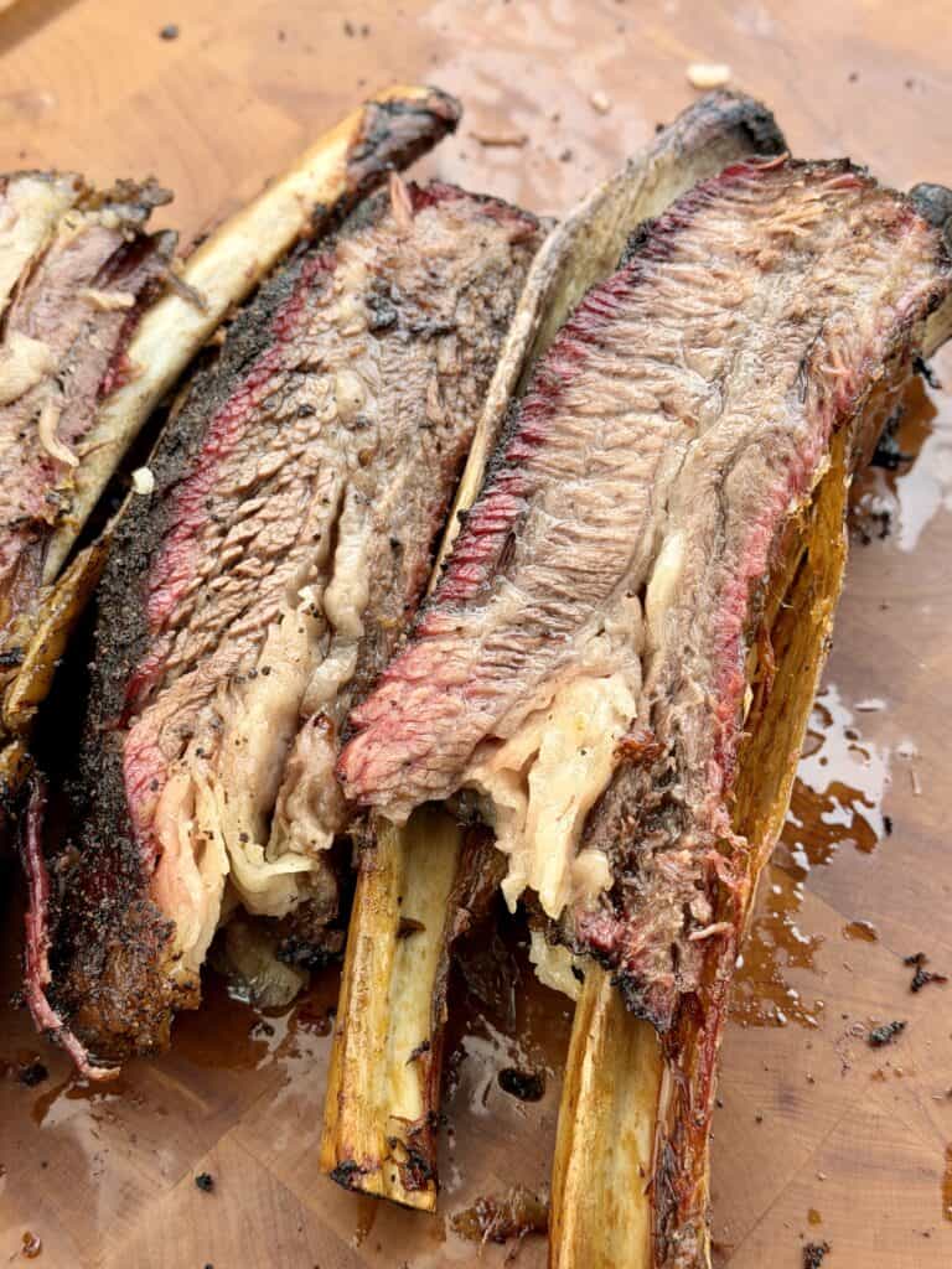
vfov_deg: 39.7
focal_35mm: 48
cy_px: 634
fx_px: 1760
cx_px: 476
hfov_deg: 30.3
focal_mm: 6.76
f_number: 1.78
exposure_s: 1/726
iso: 64
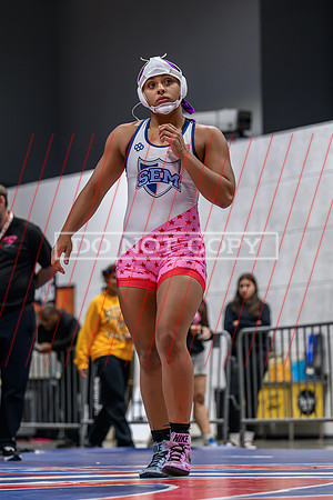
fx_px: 1876
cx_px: 166
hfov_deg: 10.1
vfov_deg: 15.2
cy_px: 250
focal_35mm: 135
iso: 3200
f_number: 2.8
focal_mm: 89
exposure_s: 1/1000
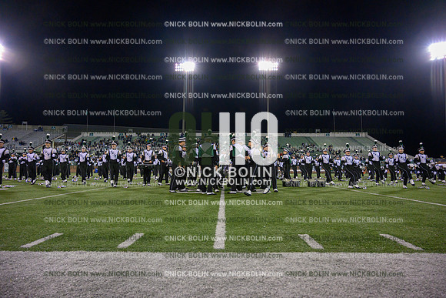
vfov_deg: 53.2
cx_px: 223
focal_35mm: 24
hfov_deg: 73.7
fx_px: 297
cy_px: 149
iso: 5000
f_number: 4
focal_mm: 24
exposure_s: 1/1000
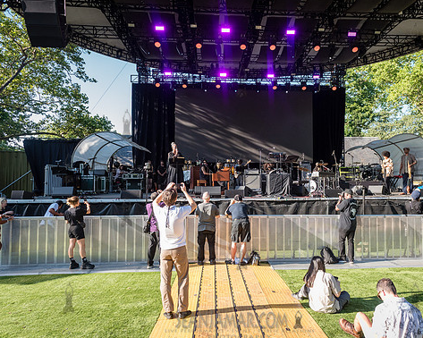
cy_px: 168
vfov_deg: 51.5
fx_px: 350
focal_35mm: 28
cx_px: 241
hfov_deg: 62.0
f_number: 4.5
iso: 1000
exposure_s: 1/1000
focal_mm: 24
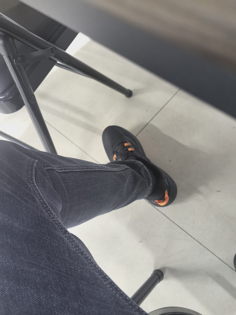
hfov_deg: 51.4
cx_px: 118
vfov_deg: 65.3
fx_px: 245
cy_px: 158
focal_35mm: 27
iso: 250
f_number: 2
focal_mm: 5.75
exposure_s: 1/33.3
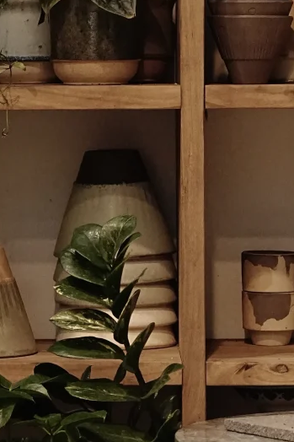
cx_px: 86
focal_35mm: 238
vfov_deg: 8.6
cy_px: 6
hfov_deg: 5.8
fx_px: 2917
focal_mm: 77
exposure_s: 1/800
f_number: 4.5
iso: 10000
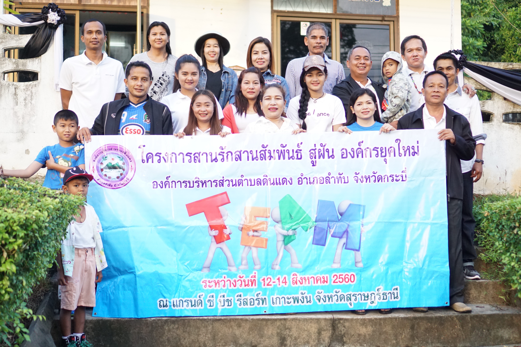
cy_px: 174
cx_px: 260
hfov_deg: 37.9
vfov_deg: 25.8
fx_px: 760
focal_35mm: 52
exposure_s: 1/1250
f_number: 1.8
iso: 1250
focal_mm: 35
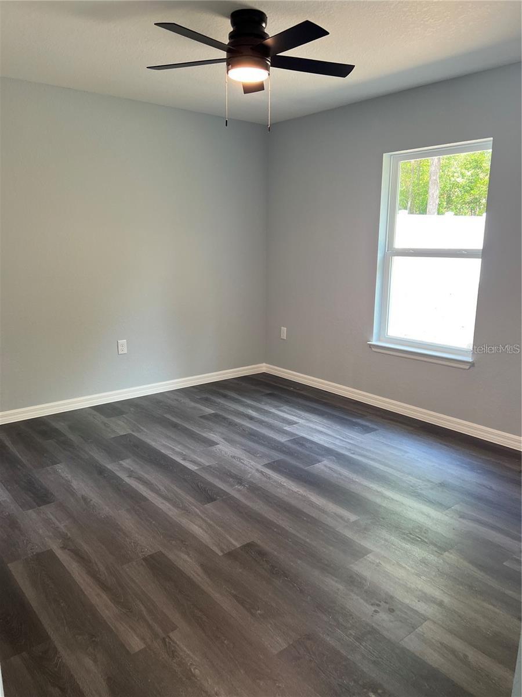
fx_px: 523
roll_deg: -0.2
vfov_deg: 67.3
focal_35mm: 26
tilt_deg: -11.8
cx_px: 261
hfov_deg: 53.1
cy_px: 348
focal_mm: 5.7
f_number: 1.5
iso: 125
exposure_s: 1/120
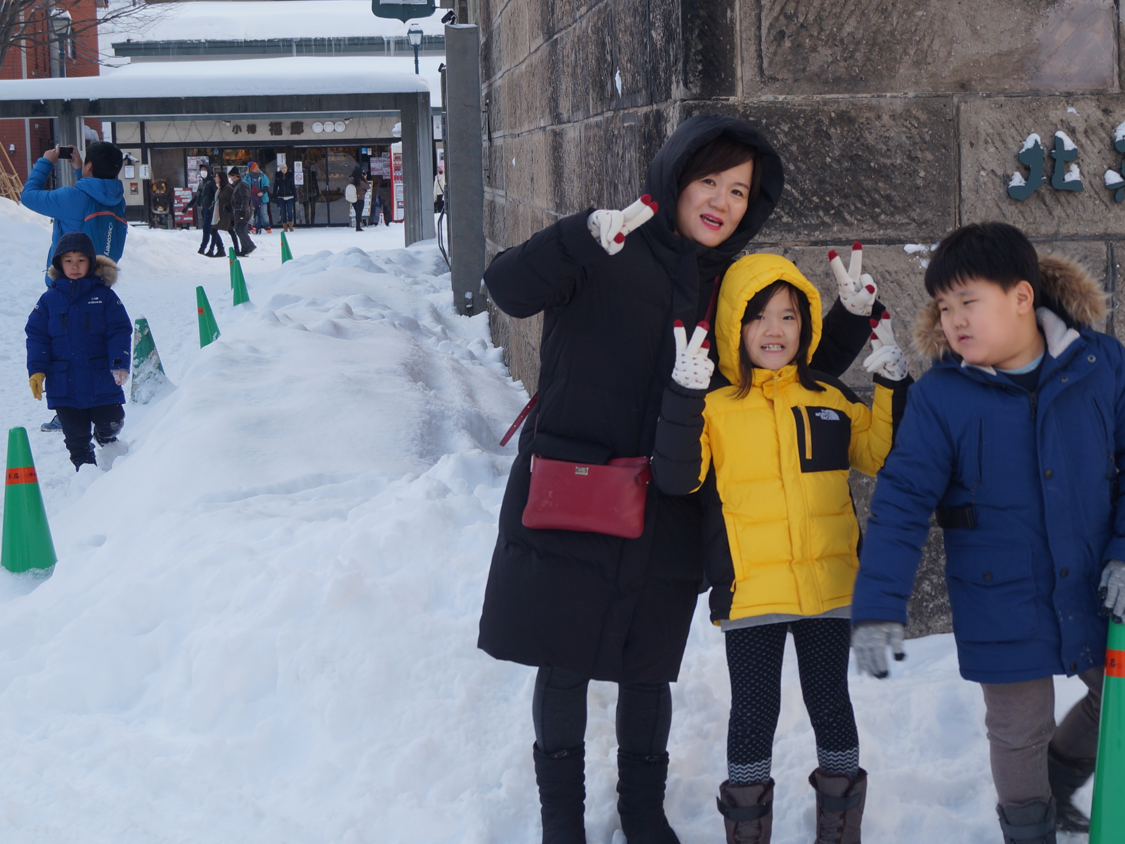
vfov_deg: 21.9
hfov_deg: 28.6
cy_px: 390
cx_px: 808
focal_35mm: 67
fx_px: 2178
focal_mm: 30
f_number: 5.6
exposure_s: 1/100
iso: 100
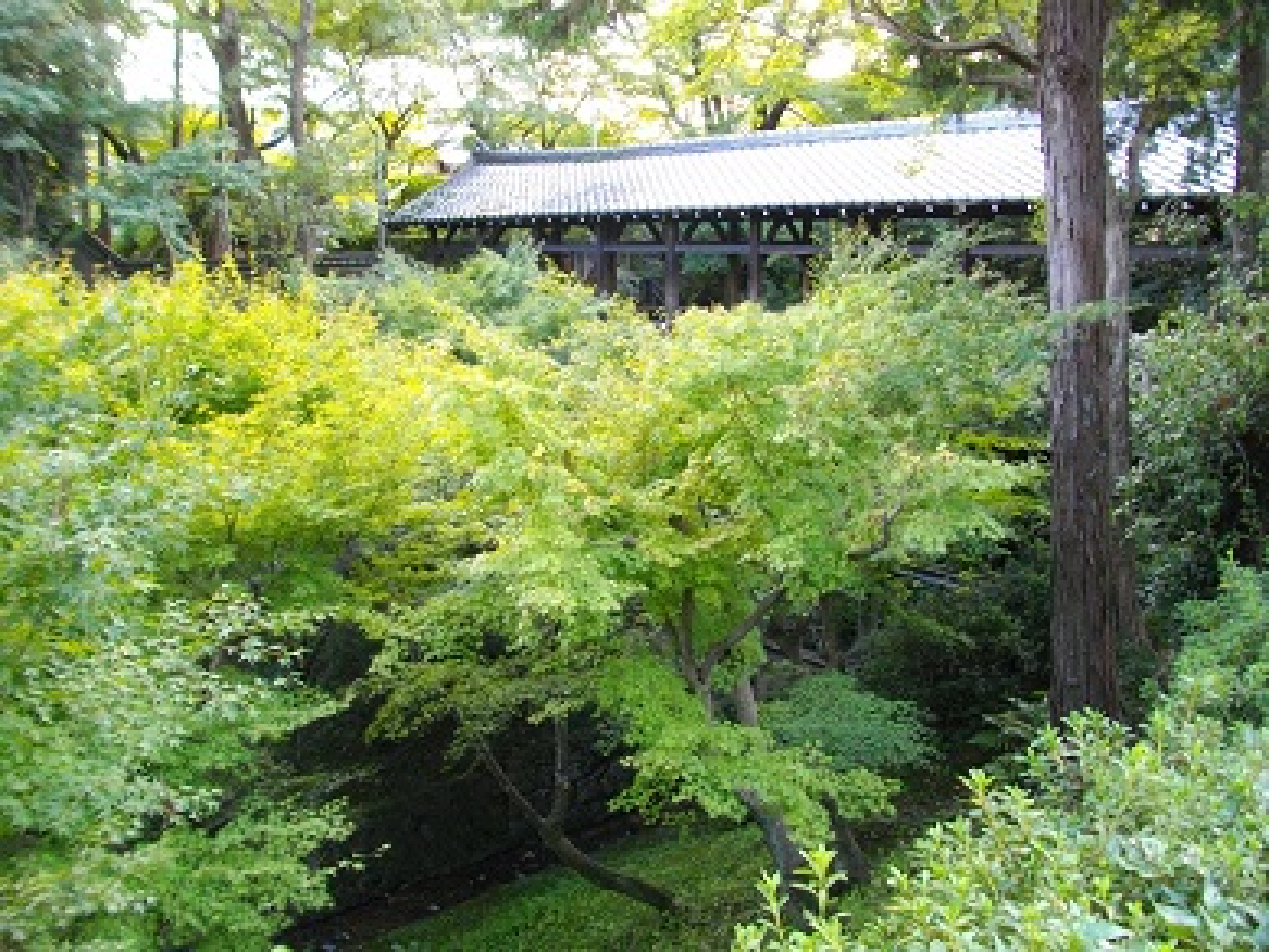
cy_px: 476
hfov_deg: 56.8
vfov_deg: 44.2
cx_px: 634
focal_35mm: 32
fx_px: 1173
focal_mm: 5.7
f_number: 2.9
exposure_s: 1/60
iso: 400
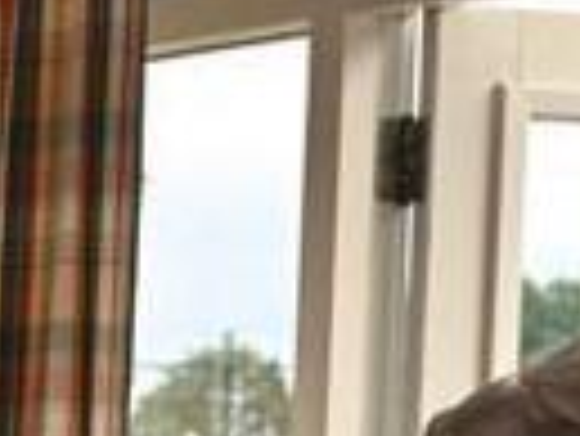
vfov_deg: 5.7
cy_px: 1005
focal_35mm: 251
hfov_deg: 7.6
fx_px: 4209
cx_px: -490
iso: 200
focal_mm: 34
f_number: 5
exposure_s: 1/100
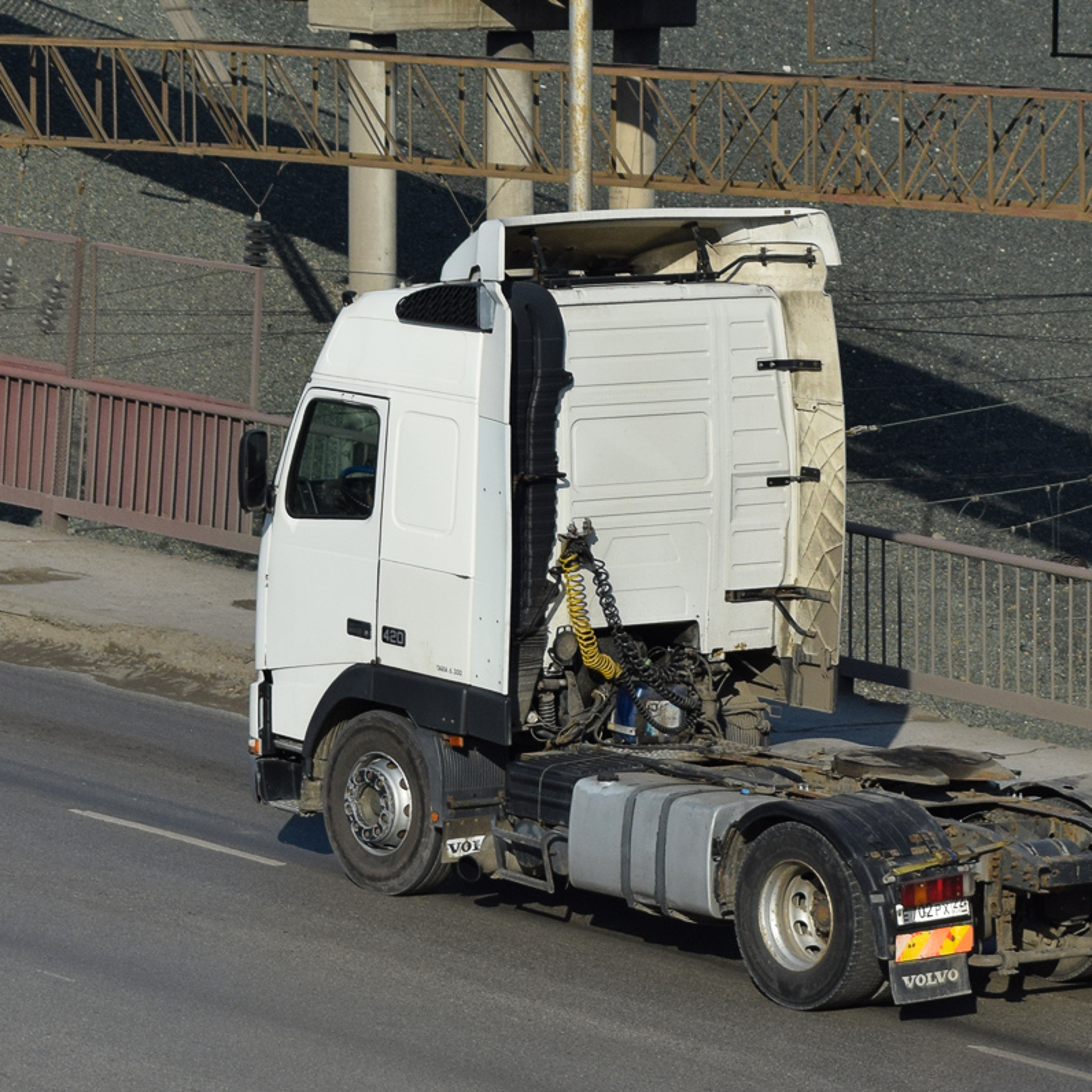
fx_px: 3770
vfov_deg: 16.5
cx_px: 696
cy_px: 546
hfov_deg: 16.5
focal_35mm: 106
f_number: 7.1
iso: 200
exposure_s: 1/1000
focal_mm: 55
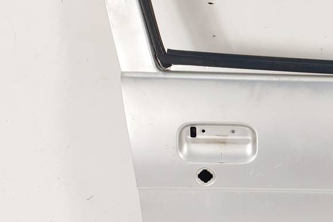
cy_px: 91
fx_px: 629
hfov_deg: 27.7
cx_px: 341
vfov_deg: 20.0
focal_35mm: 68
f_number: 2.4
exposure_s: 1/100
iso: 50
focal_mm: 4.3
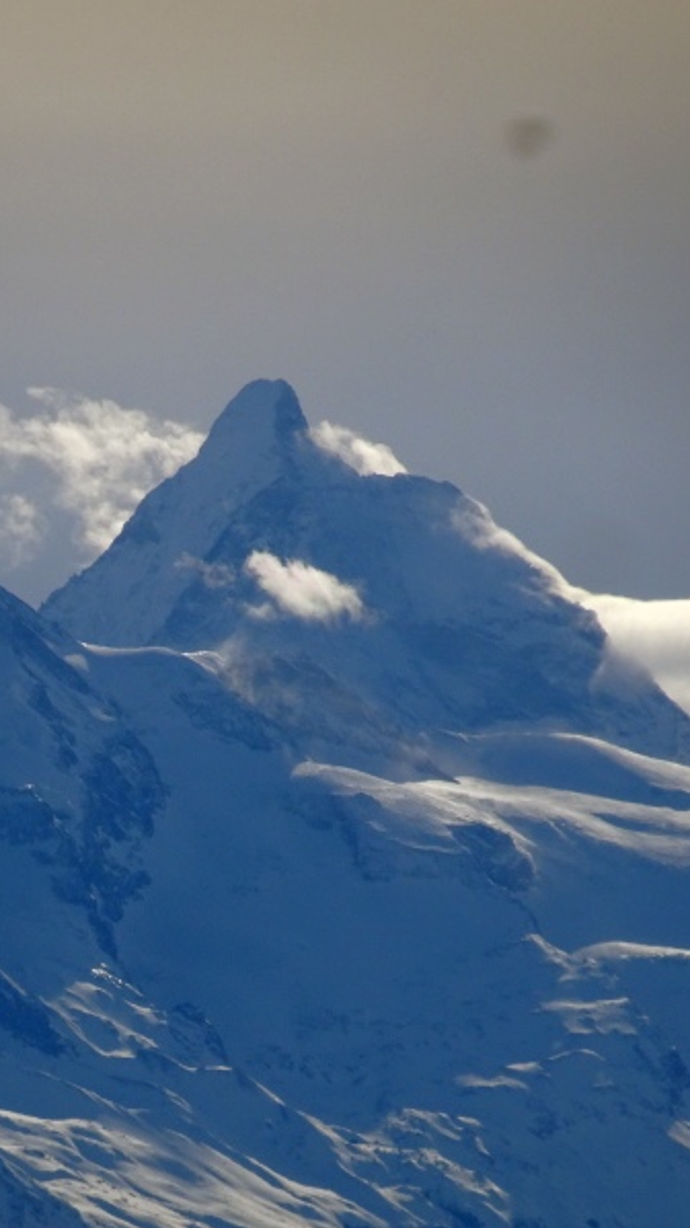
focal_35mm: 602
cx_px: 156
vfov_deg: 3.6
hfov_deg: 2.0
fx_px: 19597
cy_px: 614
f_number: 6.3
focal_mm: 70.55
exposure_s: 1/1600
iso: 80
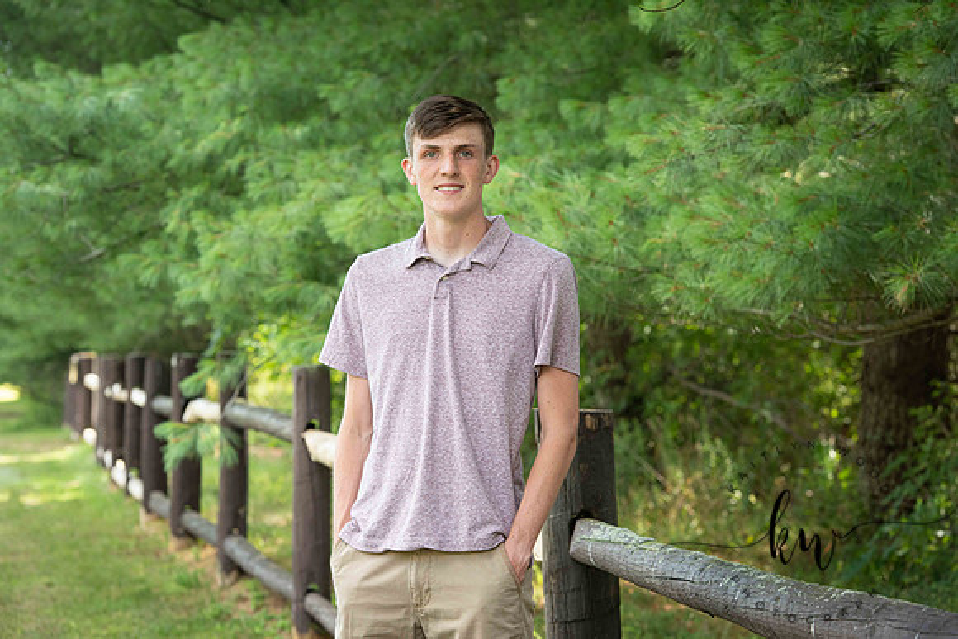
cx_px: 479
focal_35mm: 122
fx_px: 3247
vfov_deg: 11.2
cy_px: 320
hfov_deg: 16.8
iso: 500
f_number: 6.3
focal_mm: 122
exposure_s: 1/200
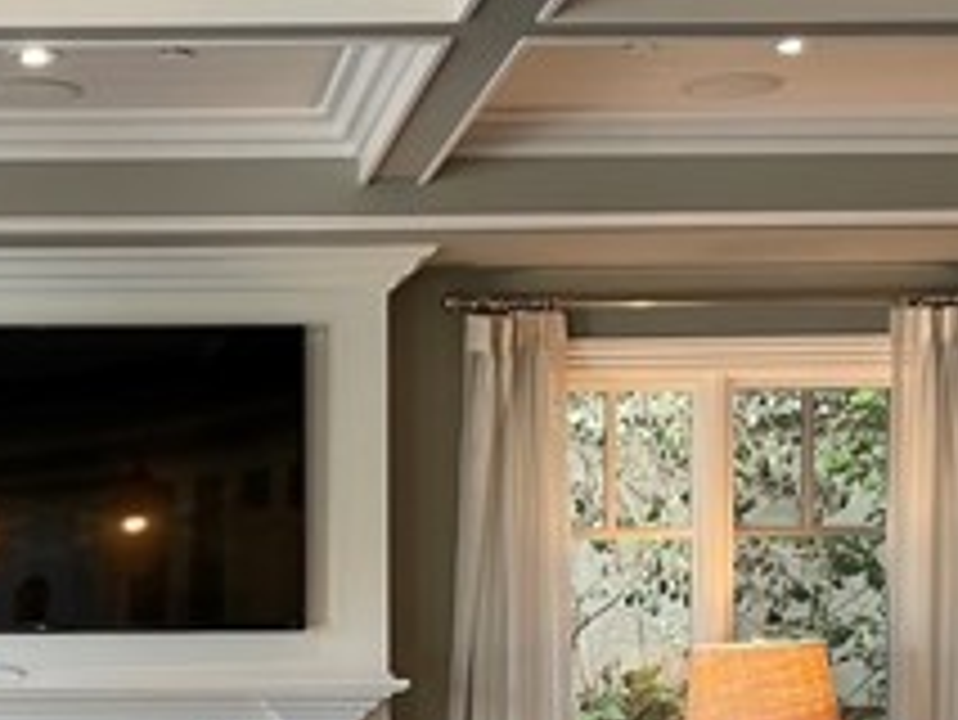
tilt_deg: -1.0
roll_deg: +0.6
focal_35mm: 78
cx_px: 81
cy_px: 716
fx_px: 2160
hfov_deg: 24.2
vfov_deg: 18.4
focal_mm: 4.2
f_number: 1.6
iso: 80
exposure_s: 1/60
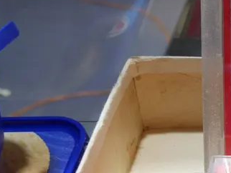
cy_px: 93
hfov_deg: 19.0
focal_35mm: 89
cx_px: 360
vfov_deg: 16.6
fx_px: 594
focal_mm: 14
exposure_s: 1/60
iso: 400
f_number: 4.5
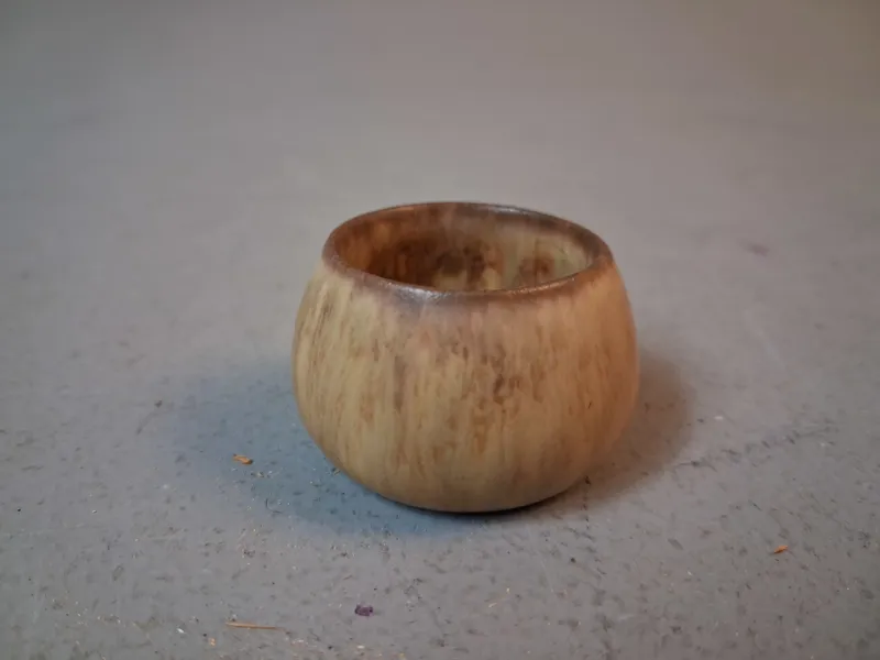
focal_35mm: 27
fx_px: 686
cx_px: 440
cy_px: 330
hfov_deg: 65.3
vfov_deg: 51.4
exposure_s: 1/50
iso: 320
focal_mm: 4
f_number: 1.8
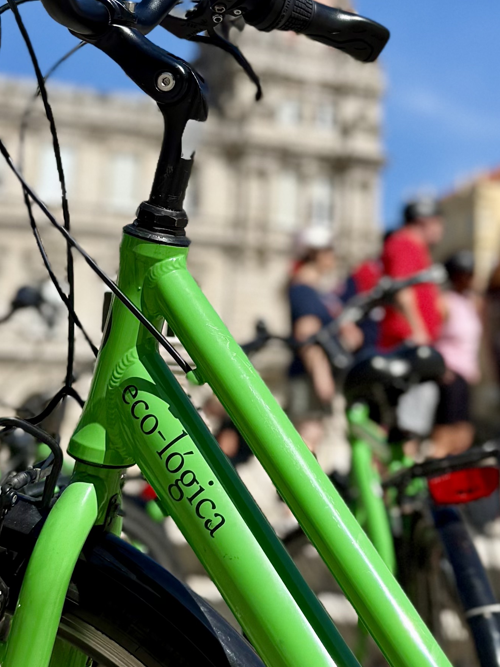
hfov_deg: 18.6
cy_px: 157
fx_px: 1503
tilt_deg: +14.1
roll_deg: -0.8
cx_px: 457
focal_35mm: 78
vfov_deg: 24.7
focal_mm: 6.76
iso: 80
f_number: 1.78
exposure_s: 1/5714
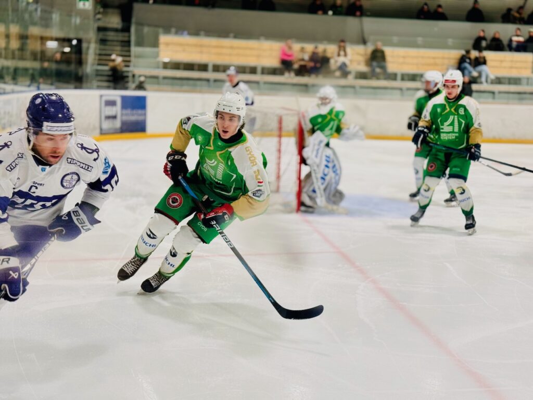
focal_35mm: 48
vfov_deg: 30.3
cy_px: 200
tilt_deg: -12.2
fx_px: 739
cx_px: 266
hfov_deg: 39.7
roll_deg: -2.7
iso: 64
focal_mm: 6.76
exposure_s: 1/200
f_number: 1.78
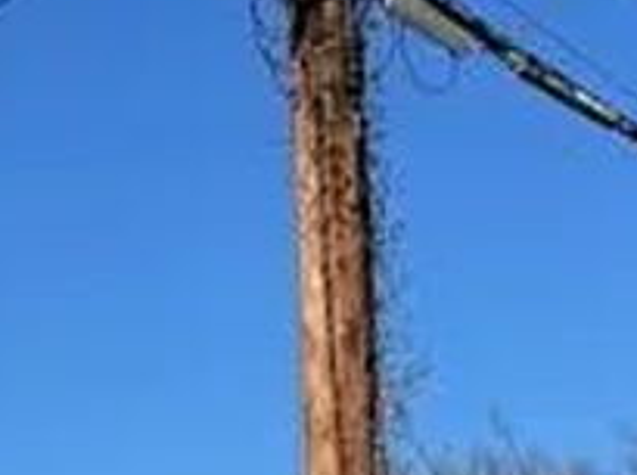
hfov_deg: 15.1
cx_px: 165
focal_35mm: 130
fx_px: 2388
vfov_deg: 10.8
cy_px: 792
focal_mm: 4.2
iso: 32
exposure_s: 1/4000
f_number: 1.6
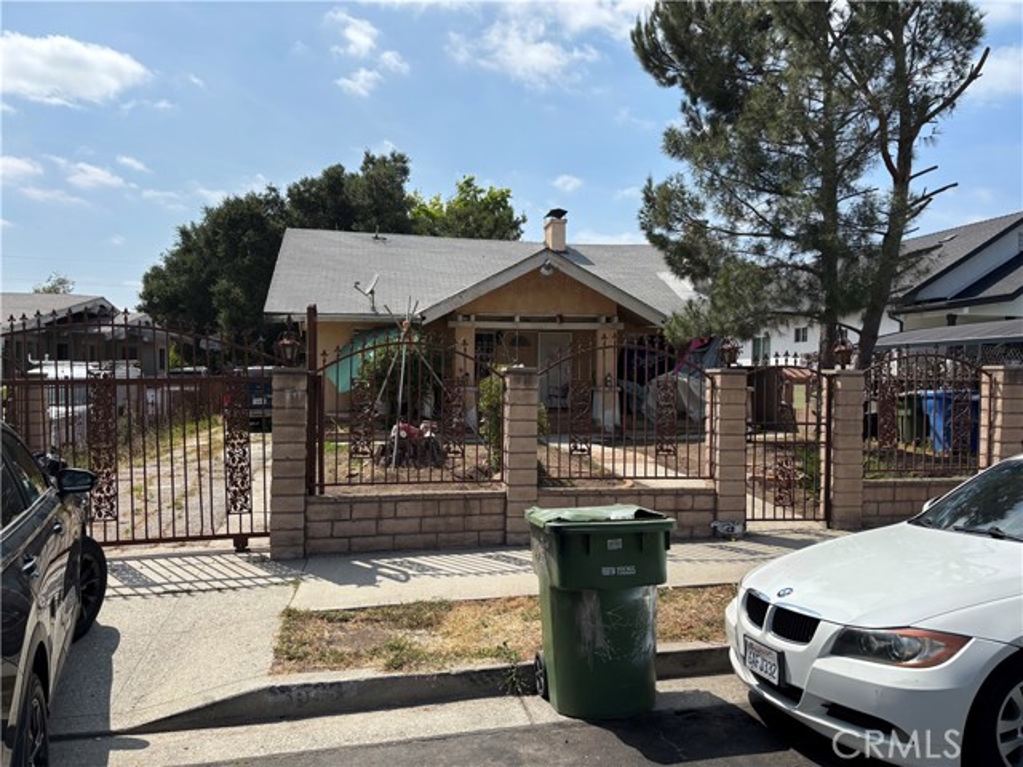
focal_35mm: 26
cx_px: 512
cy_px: 384
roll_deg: -0.6
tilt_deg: -1.7
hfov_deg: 67.3
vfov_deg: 53.1
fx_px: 768
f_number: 1.6
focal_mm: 5.96
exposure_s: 1/4255
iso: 50
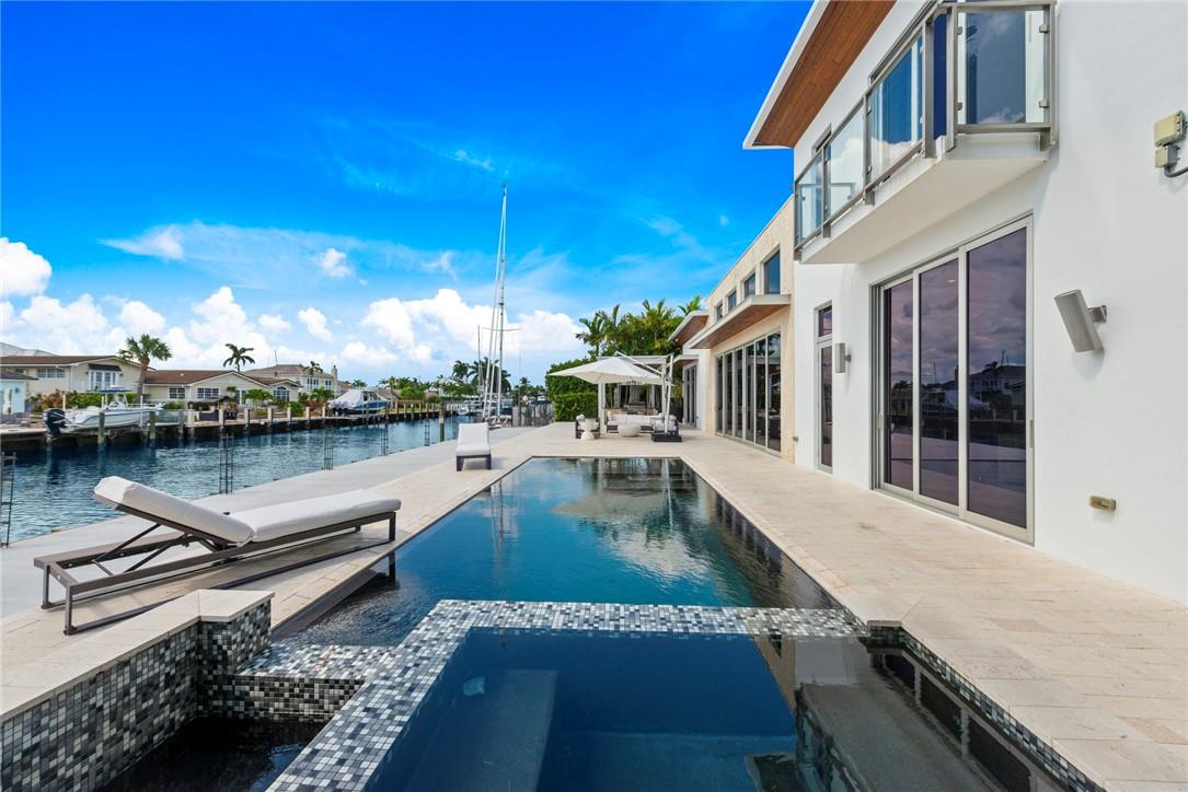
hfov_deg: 104.2
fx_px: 462
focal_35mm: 14
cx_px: 594
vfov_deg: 81.2
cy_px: 396
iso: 400
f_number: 6.3
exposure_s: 1/2000
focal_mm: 14
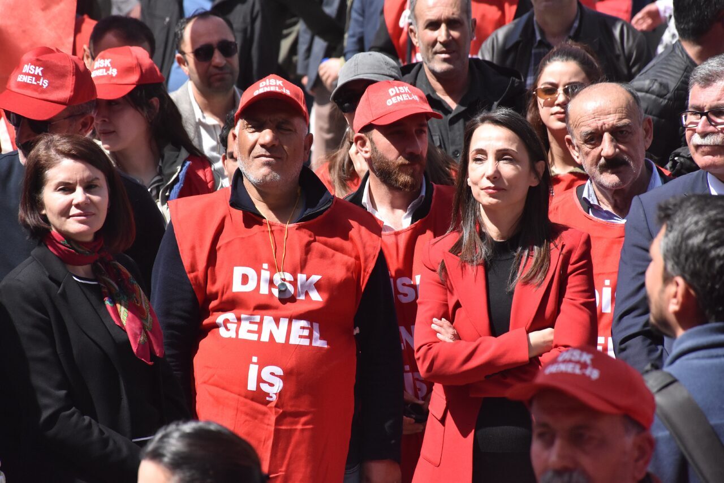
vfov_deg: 6.5
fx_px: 4222
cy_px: 242
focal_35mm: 210
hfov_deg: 9.8
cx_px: 362
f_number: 7.1
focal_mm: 140
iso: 1600
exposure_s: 1/3200
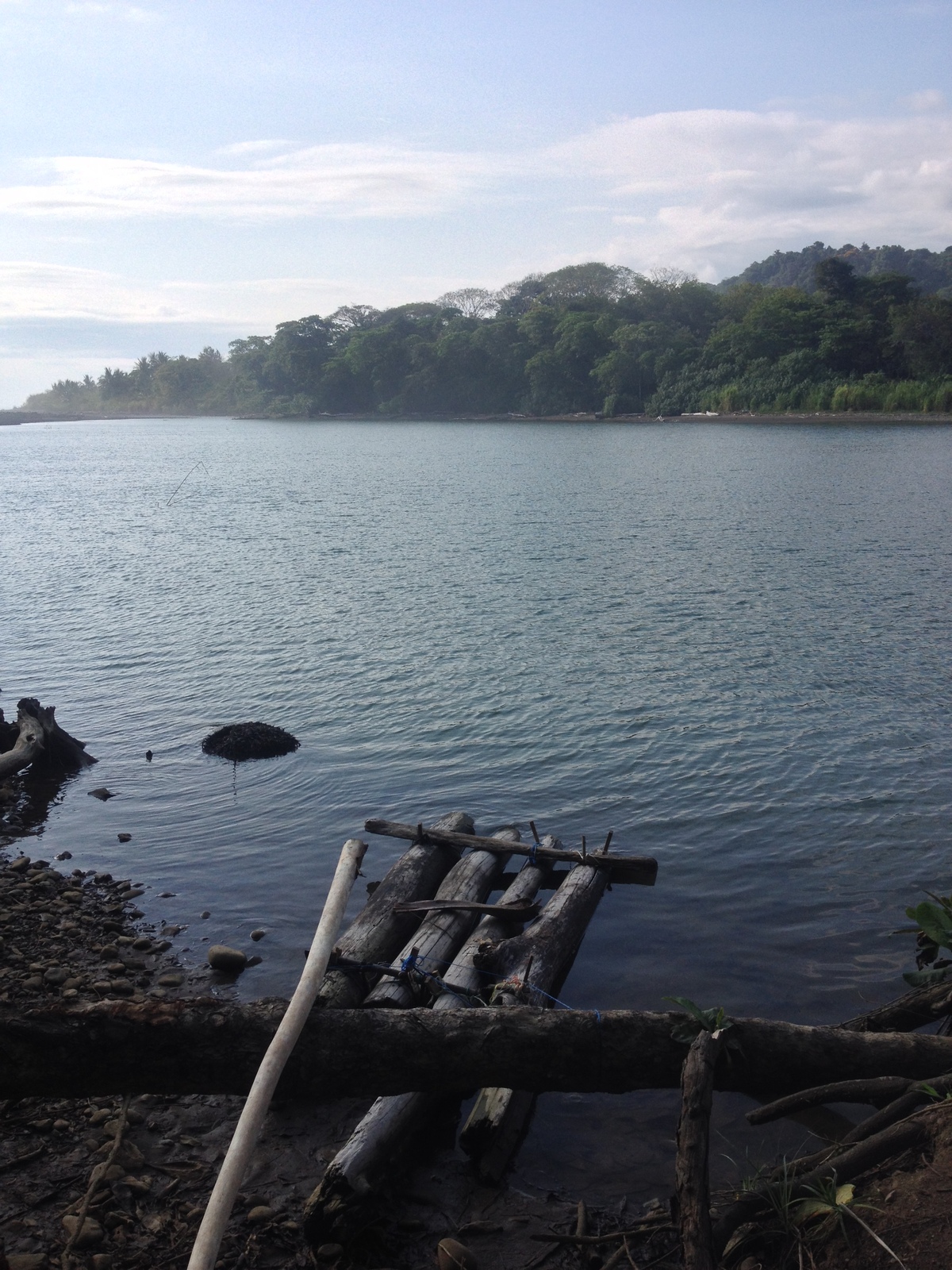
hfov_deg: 40.7
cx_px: 476
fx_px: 1283
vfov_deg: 52.6
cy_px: 635
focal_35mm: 35
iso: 50
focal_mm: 4.28
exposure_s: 1/2632
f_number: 2.4
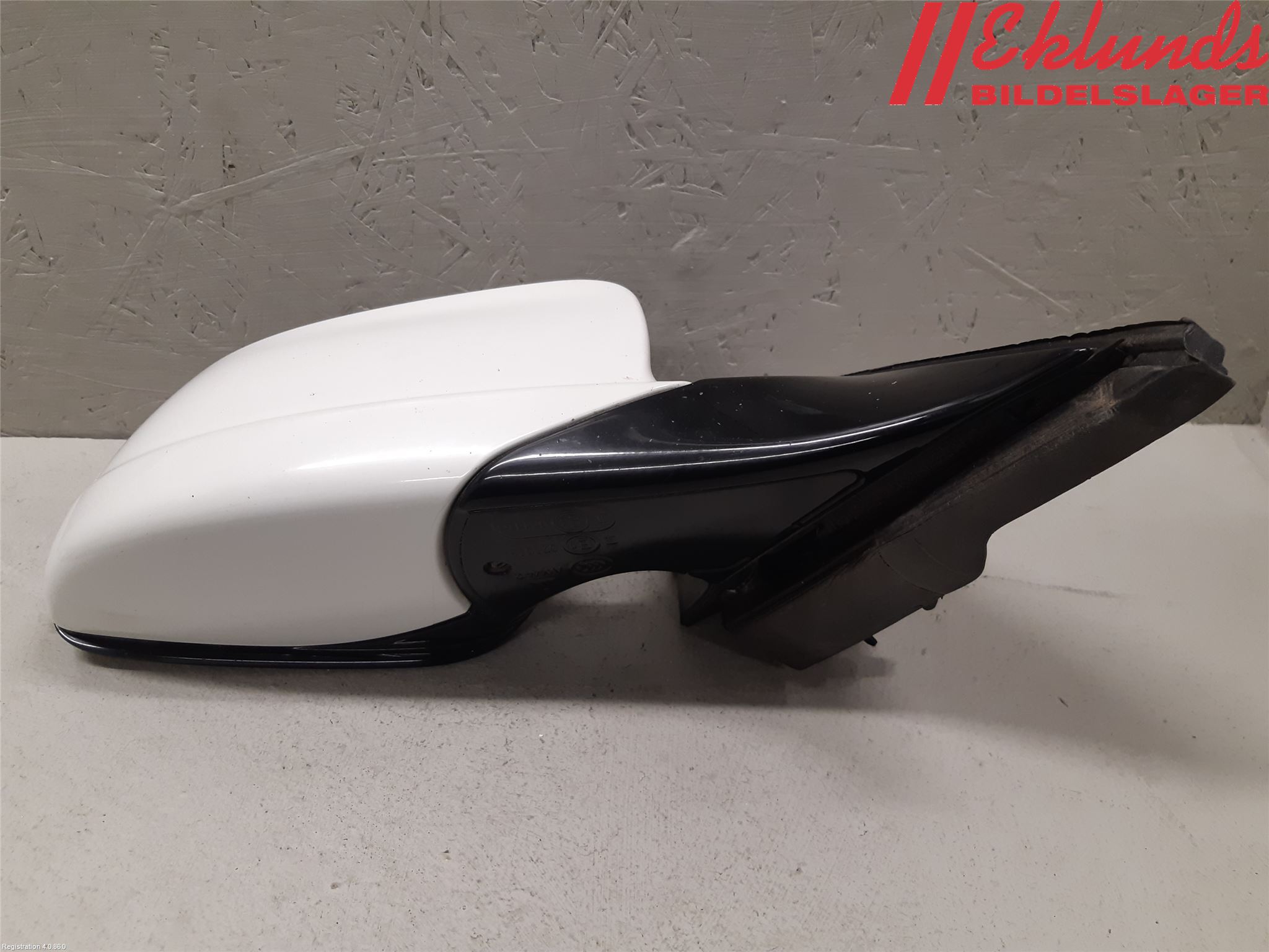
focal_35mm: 26
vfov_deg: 53.1
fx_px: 953
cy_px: 476
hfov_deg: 67.3
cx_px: 634
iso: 100
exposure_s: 1/50
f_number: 1.7
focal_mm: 3.93
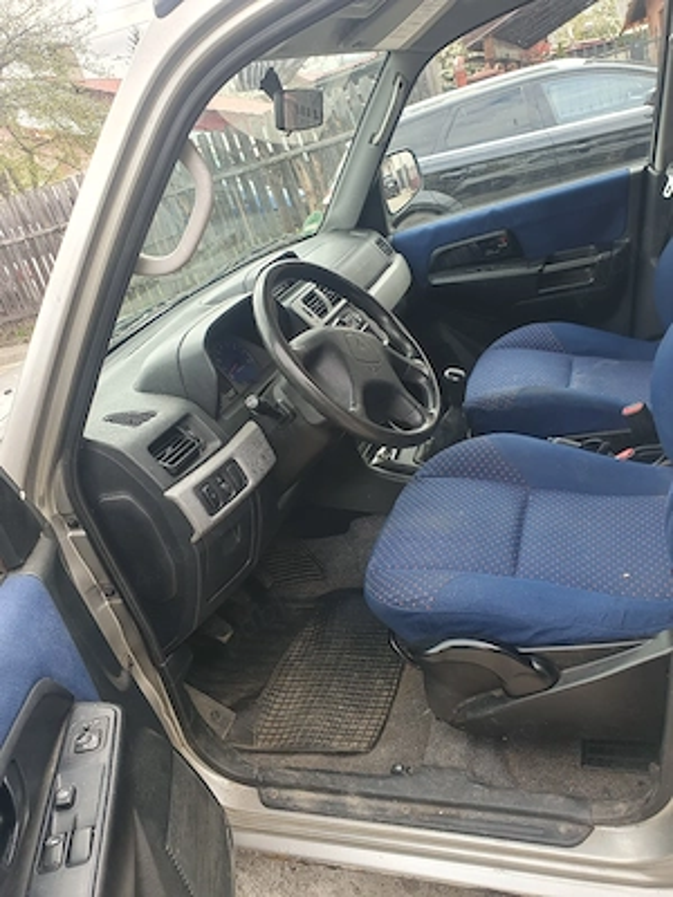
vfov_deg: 67.3
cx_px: 336
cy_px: 448
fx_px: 674
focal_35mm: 26
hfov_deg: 53.1
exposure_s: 1/104
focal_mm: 4.32
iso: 50
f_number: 2.4
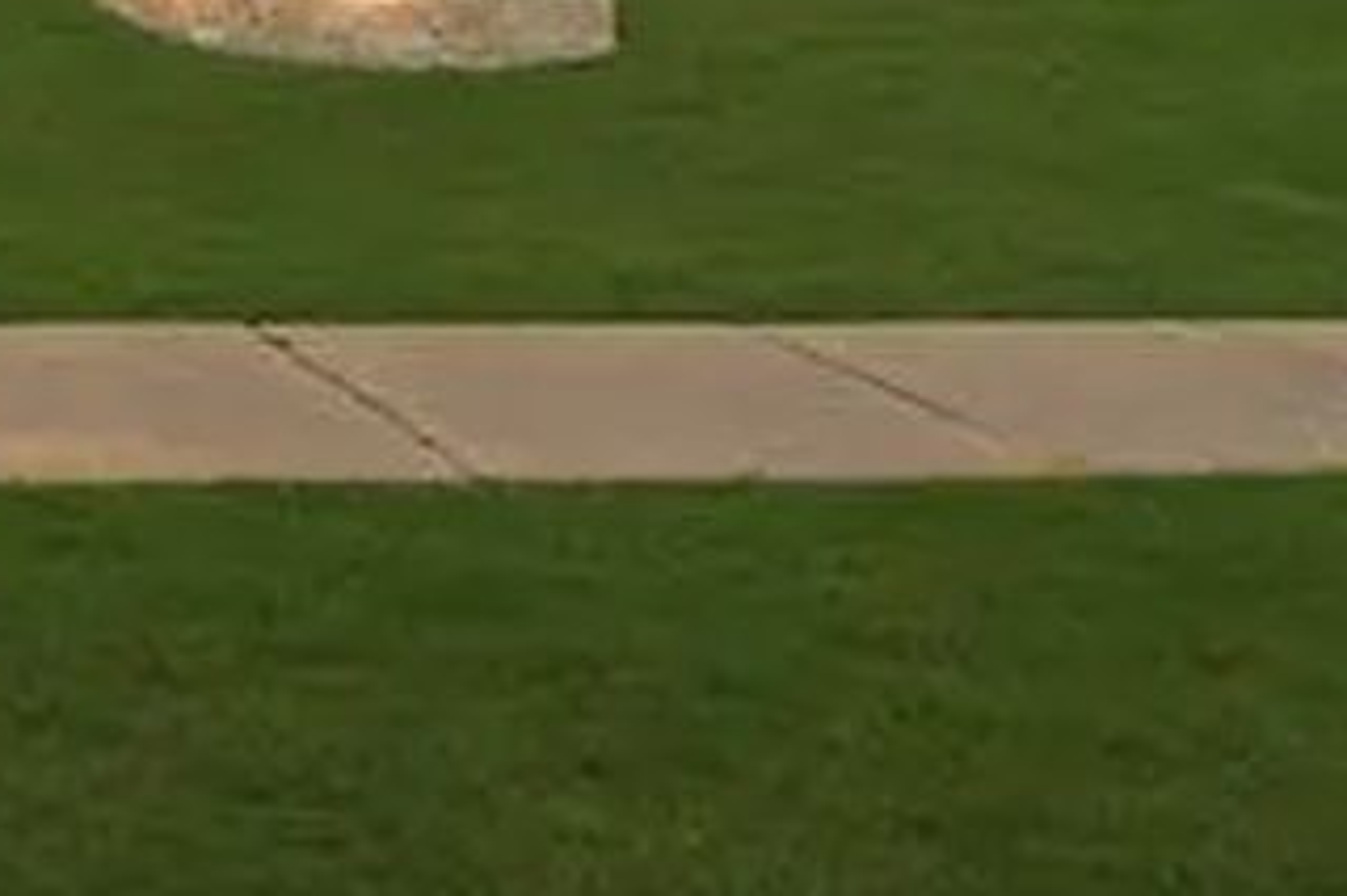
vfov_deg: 25.1
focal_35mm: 48
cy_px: -194
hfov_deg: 29.8
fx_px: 1795
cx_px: -530
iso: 100
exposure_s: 1/320
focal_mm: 10
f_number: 8
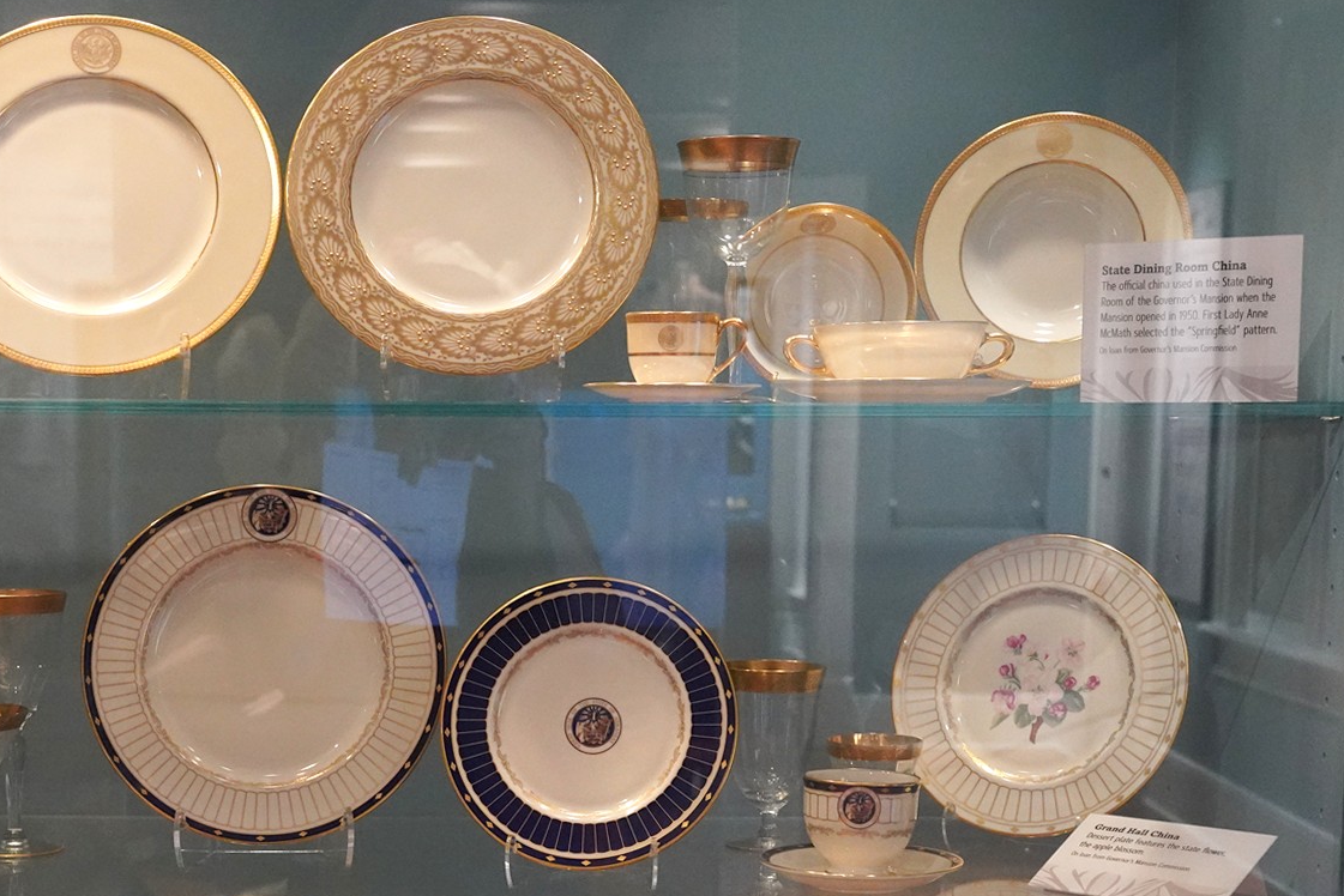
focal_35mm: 66
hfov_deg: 30.3
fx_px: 2464
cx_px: 464
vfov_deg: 20.4
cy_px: 735
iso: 6400
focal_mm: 37
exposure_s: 1/100
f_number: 5.6
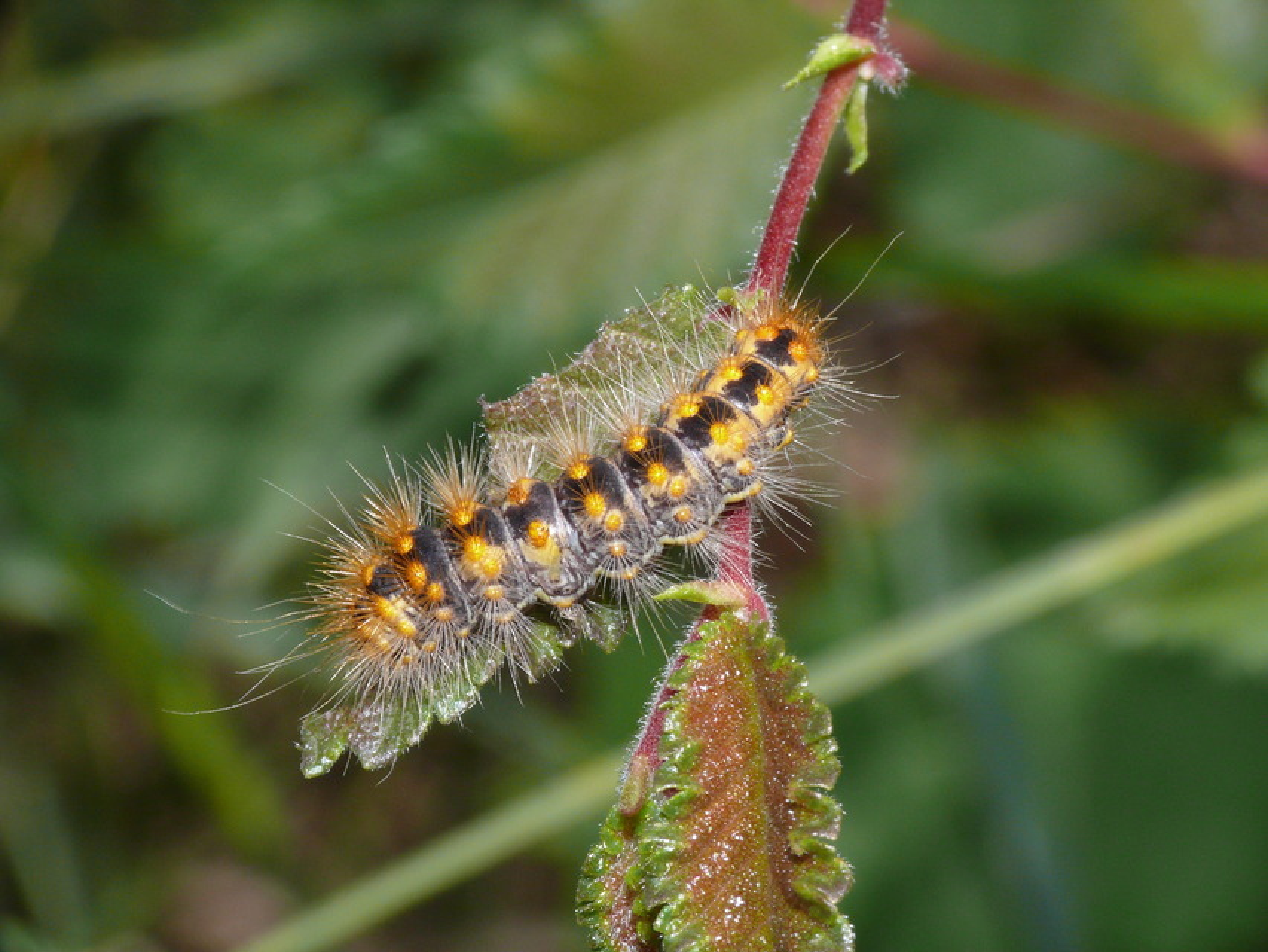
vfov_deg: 9.9
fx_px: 5495
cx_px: 634
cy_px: 476
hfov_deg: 13.2
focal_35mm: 150
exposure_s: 1/500
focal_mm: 31.8
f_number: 11
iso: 200
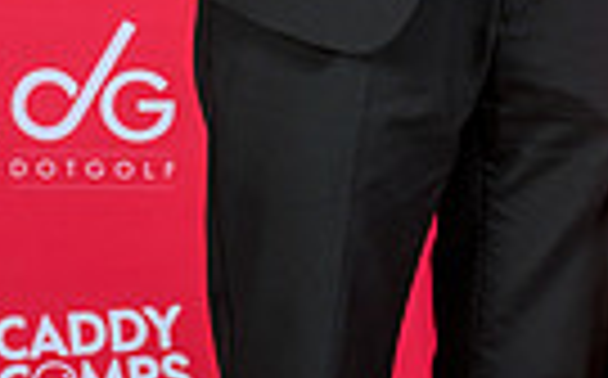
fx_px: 3492
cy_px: -567
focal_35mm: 211
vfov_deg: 5.9
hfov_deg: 9.9
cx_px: 635
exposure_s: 1/100
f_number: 5.6
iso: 250
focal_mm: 62
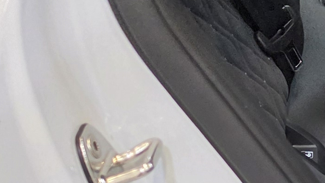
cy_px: -20
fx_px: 1232
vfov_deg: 8.4
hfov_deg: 13.1
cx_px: 634
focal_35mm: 143
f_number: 1.4
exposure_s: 1/100
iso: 200
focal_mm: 6.5
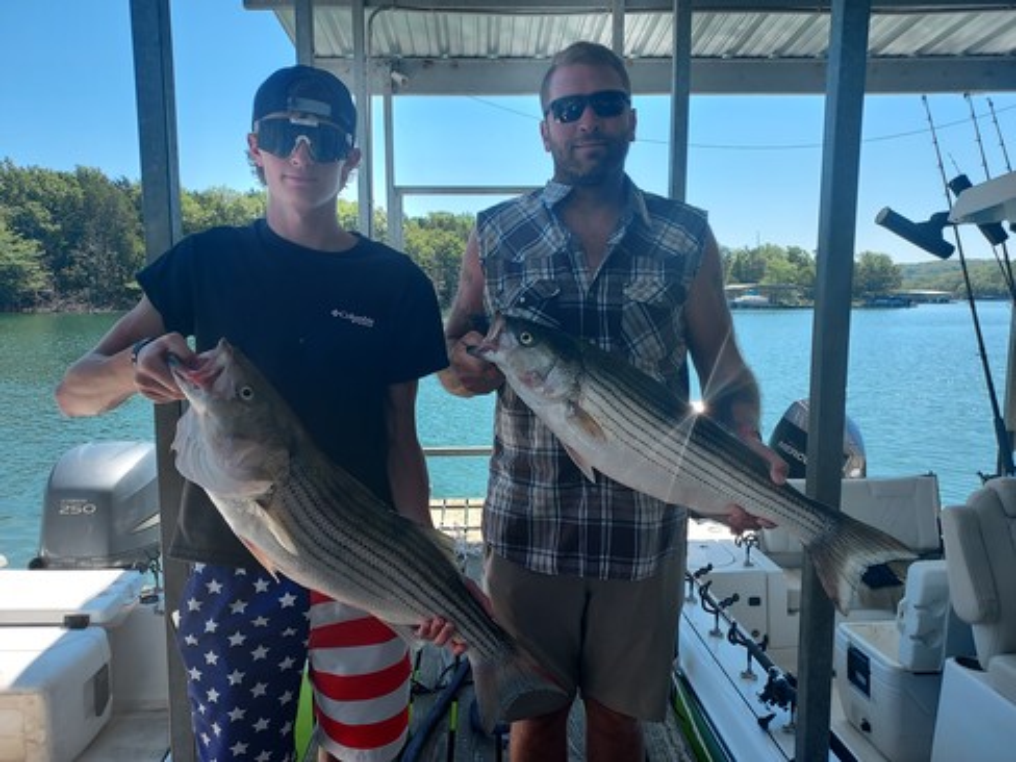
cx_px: 508
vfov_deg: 56.8
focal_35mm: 24
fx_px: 704
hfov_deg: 71.6
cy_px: 381
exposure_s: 1/204
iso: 40
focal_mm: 4.6
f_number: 1.8
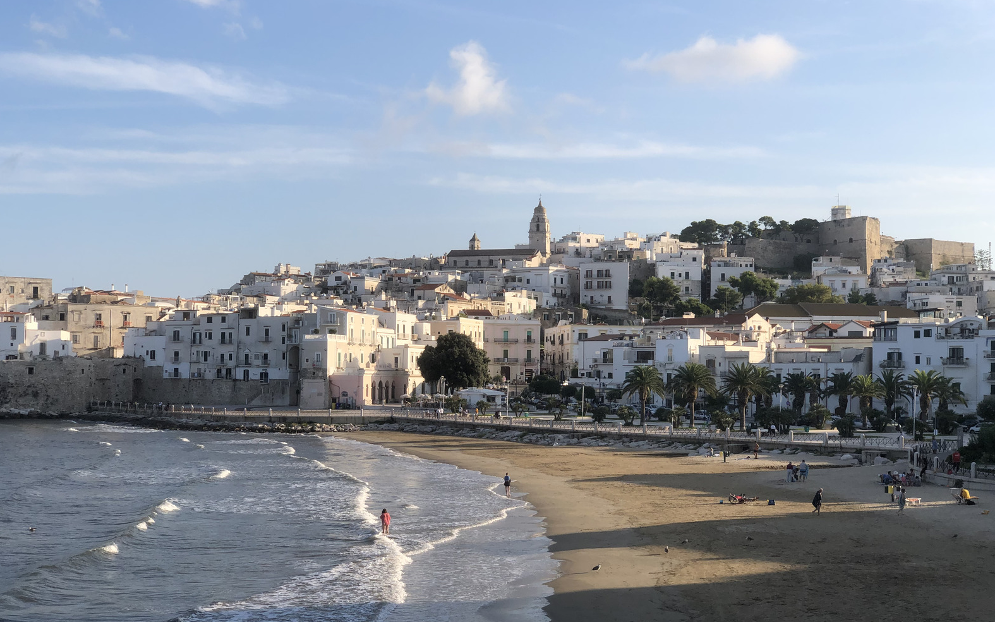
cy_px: 357
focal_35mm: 56
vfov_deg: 23.1
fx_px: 1518
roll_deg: +0.1
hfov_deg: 36.3
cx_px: 502
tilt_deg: +0.8
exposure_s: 1/873
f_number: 2.4
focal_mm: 6
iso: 16
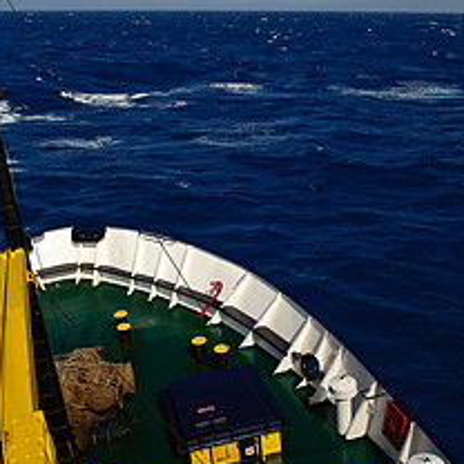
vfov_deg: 38.3
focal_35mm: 44
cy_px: 207
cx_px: 164
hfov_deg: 38.0
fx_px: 667
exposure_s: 1/640
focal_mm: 24
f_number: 11
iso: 200
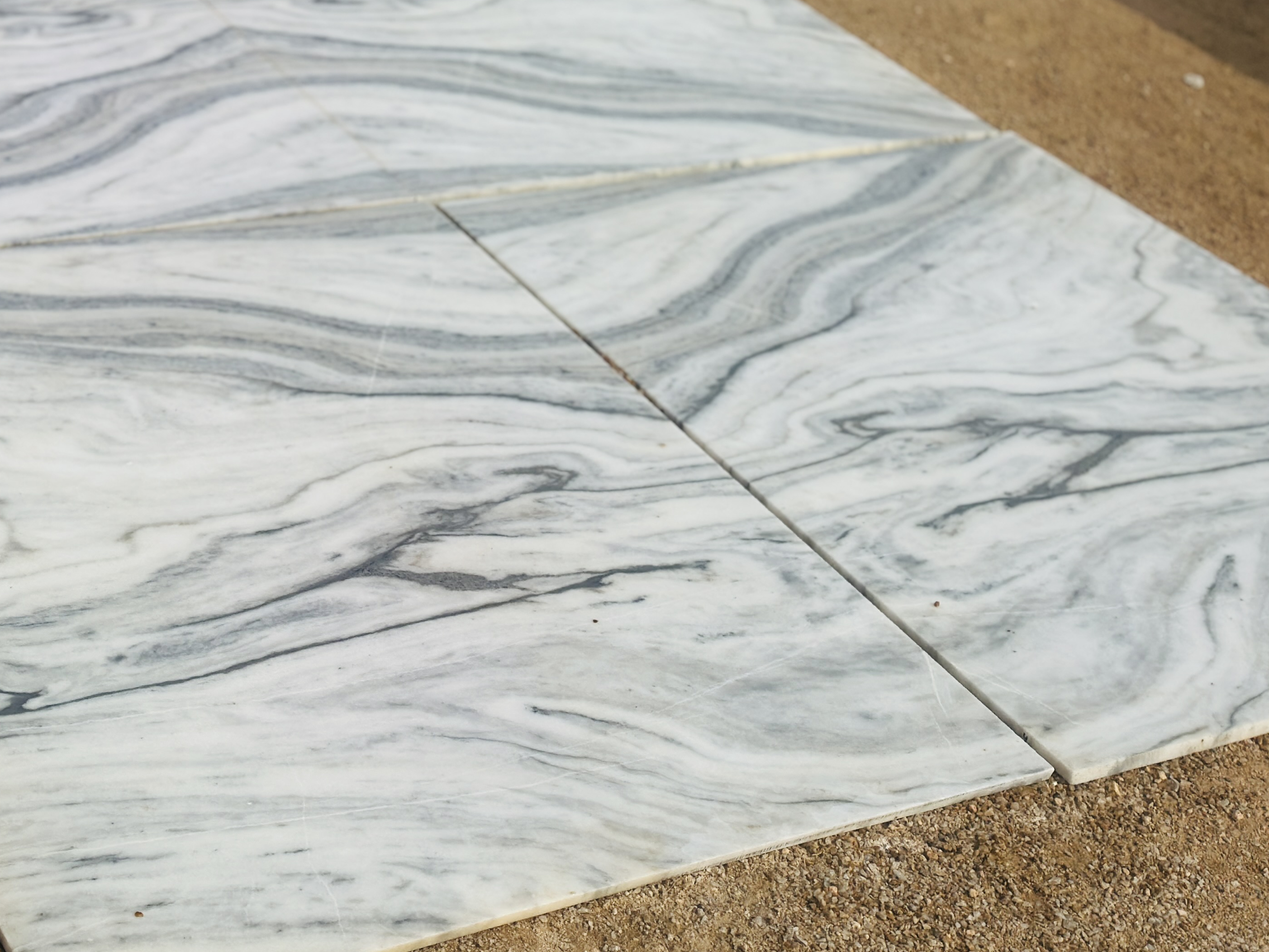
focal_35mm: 69
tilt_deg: -29.4
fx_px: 2530
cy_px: 374
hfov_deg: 28.0
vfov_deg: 21.3
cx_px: 406
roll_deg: -8.3
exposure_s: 1/18868
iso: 100
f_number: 1.78
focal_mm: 6.86
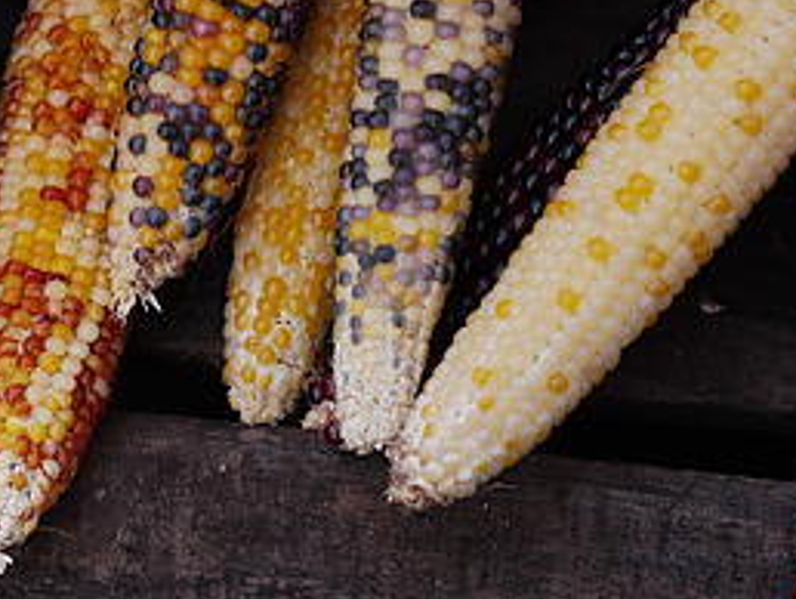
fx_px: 4649
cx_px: 34
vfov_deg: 7.4
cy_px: 88
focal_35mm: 202
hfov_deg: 9.7
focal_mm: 45
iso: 100
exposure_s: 1/125
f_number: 3.2
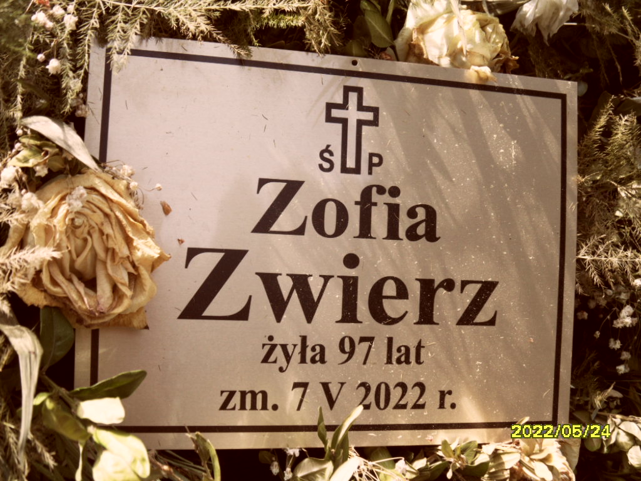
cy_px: 240
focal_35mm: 50
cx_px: 320
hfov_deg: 38.2
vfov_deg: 29.1
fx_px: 926
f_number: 3.8
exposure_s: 1/250
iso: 80
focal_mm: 8.2
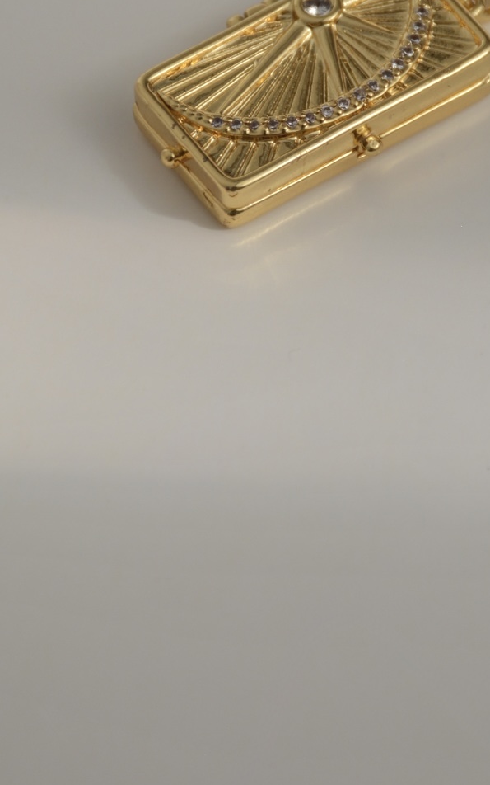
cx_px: 343
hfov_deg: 2.5
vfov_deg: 4.1
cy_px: 90
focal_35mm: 518
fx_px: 11068
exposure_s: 1/800
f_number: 8
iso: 100
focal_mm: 140
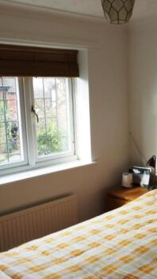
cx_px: 117
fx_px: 318
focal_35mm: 43
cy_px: 145
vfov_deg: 47.4
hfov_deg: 27.3
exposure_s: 1/80
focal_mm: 4.3
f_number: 3.3
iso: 100
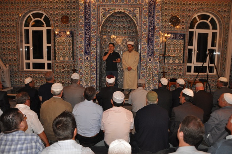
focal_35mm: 27
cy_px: 77
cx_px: 116
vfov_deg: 47.8
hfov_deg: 67.5
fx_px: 174
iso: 800
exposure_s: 1/60
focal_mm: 18
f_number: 3.5
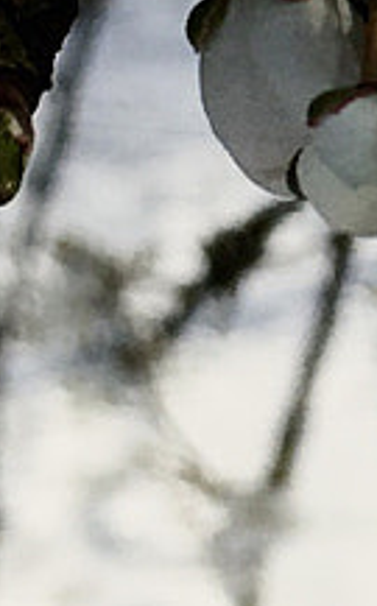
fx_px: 3744
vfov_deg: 9.3
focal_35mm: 227
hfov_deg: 5.6
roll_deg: +0.8
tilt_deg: -7.6
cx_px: 782
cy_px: 268
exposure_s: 1/1672
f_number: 2.2
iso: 25
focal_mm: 4.15
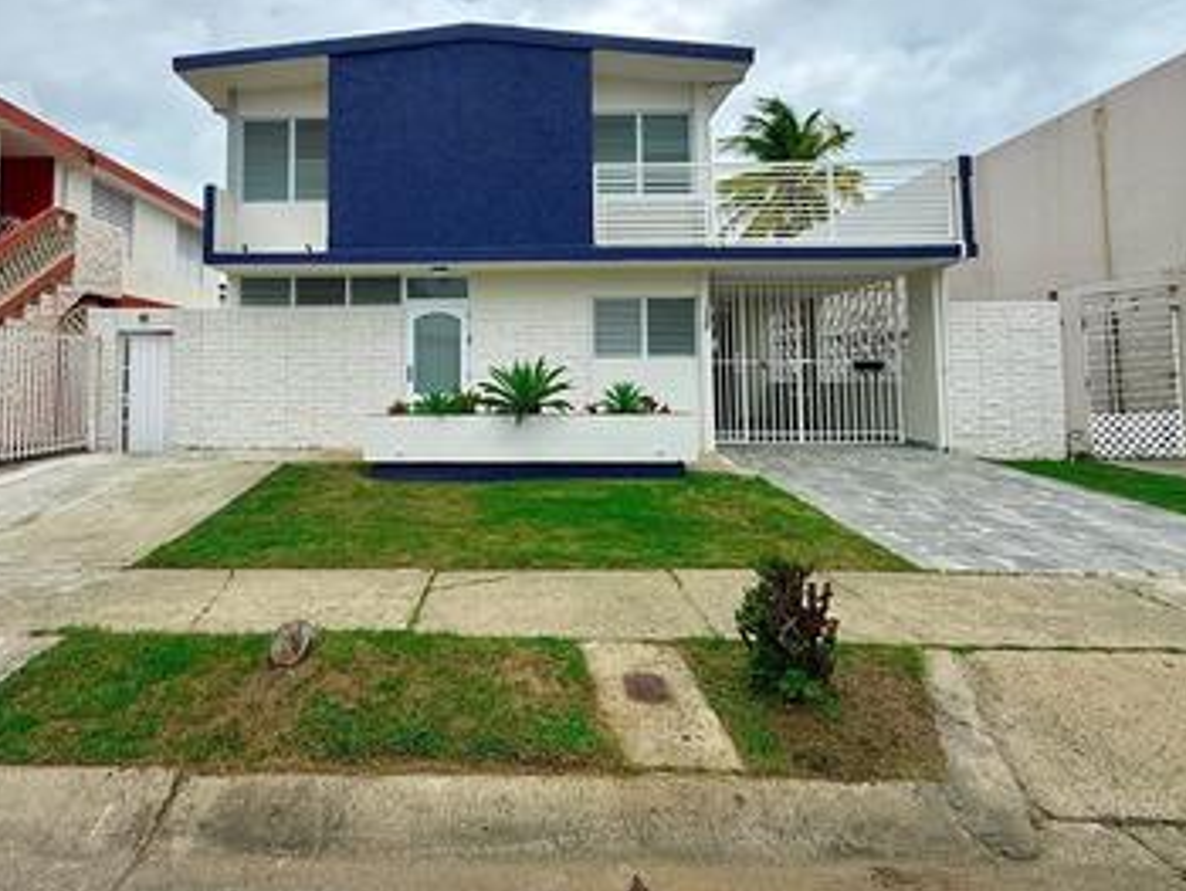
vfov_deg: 65.1
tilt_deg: +4.6
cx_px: 495
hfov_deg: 81.0
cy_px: 337
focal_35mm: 20
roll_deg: +0.6
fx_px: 686
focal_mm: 2.22
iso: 50
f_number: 2.2
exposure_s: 1/2092
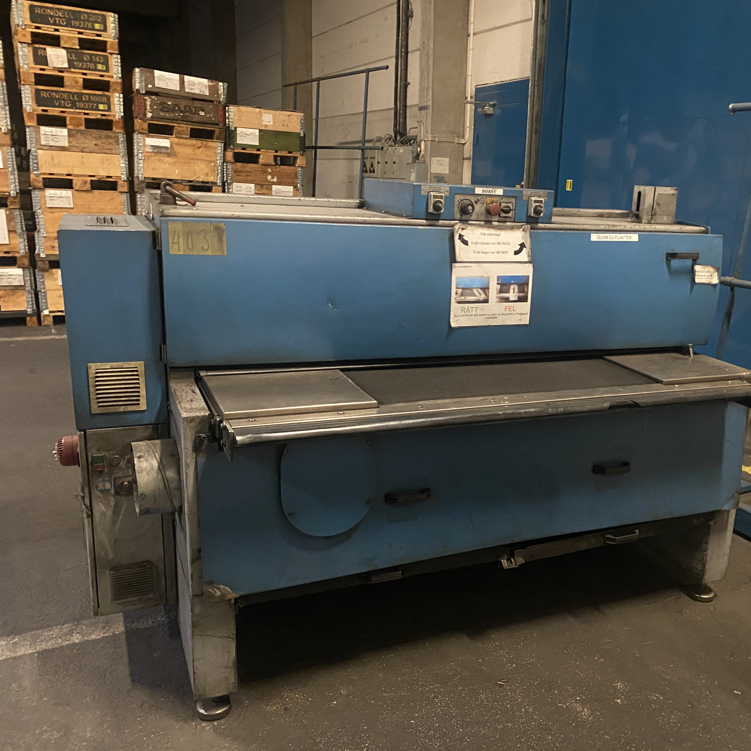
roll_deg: -3.0
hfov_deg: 51.9
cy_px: 376
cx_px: 474
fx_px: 761
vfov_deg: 52.5
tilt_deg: -14.7
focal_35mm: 31
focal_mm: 4.25
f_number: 1.8
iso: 800
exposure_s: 1/25
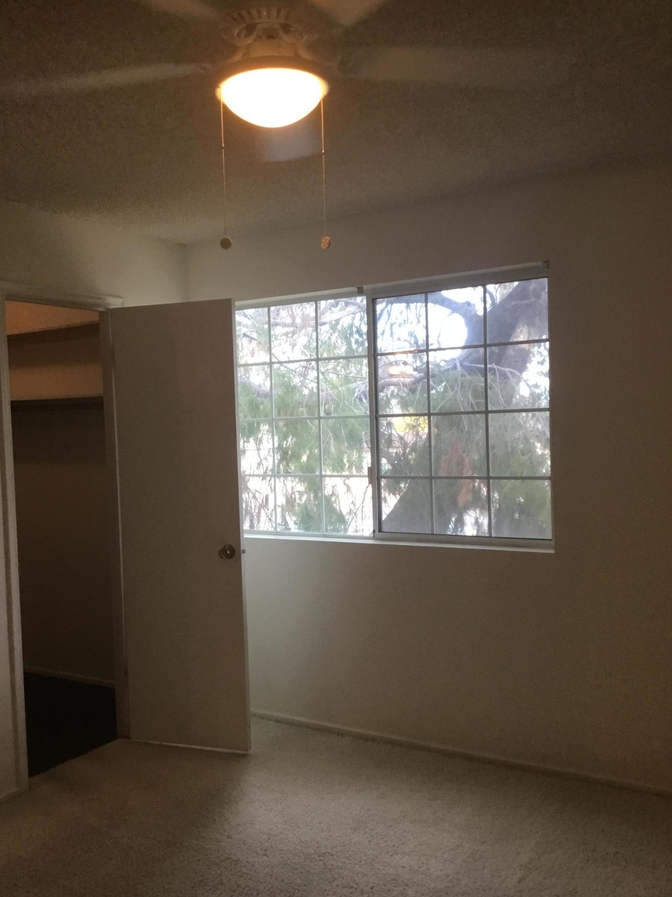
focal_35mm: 33
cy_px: 461
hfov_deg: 42.9
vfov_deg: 55.3
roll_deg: +1.3
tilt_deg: -1.9
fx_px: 854
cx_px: 321
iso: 50
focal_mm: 3.3
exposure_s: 1/30
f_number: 2.4
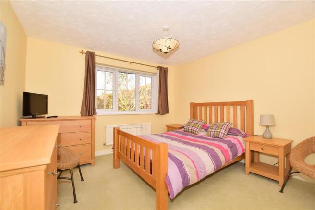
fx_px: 131
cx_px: 158
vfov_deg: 77.3
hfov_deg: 100.4
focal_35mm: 15
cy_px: 105
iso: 200
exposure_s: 1/125
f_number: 5.6
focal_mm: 10
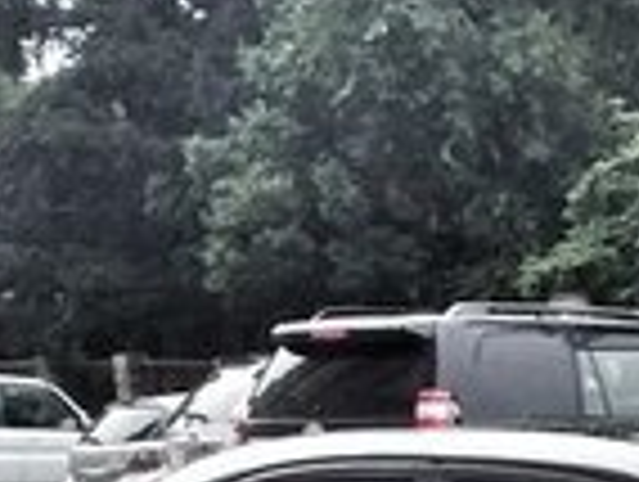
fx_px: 2663
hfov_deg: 12.9
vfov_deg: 9.6
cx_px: 994
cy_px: 980
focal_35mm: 144
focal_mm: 3.3
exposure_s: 1/120
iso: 40
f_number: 2.2
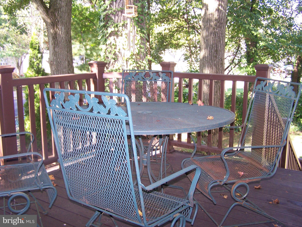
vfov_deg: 37.7
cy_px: 114
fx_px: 332
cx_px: 151
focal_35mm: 38
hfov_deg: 49.0
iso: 140
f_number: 2.8
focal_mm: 6.3
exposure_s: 1/60
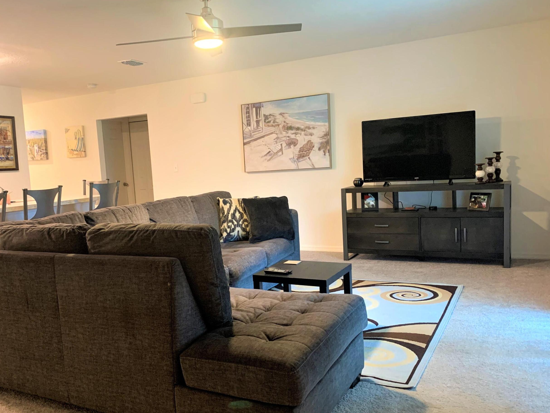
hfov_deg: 58.1
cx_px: 236
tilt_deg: -7.5
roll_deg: +3.4
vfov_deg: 45.4
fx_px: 493
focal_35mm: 31
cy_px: 227
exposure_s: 1/40
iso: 320
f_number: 1.8
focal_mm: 4.25
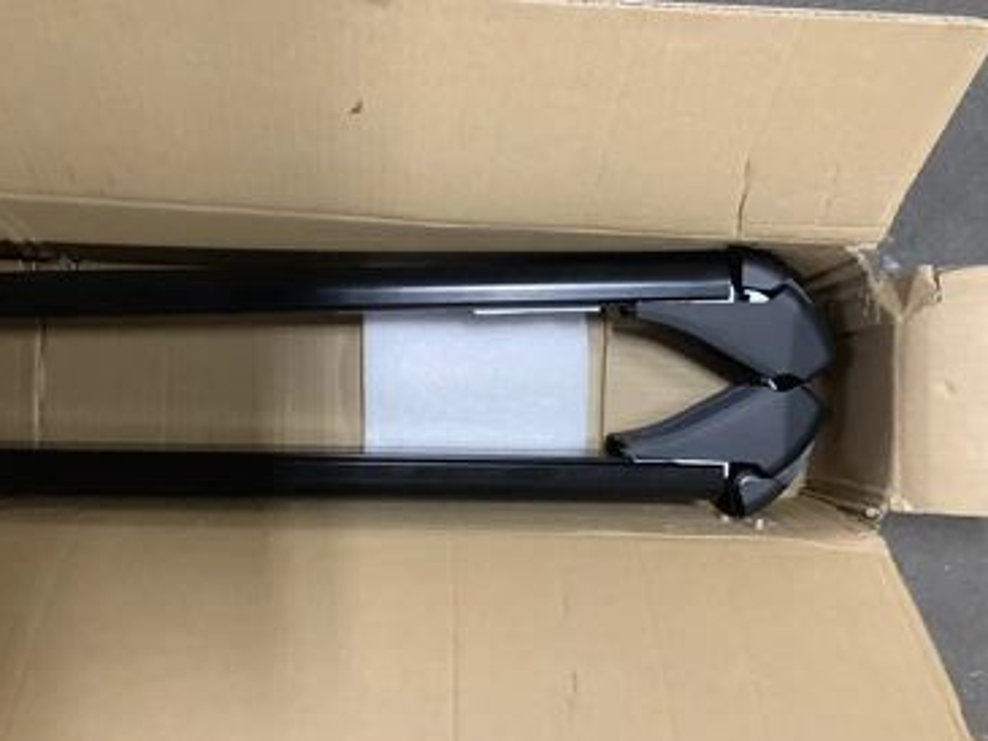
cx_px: 512
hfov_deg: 53.9
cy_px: 362
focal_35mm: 34
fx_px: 971
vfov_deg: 41.8
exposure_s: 1/30
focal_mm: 3.3
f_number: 2.4
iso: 400
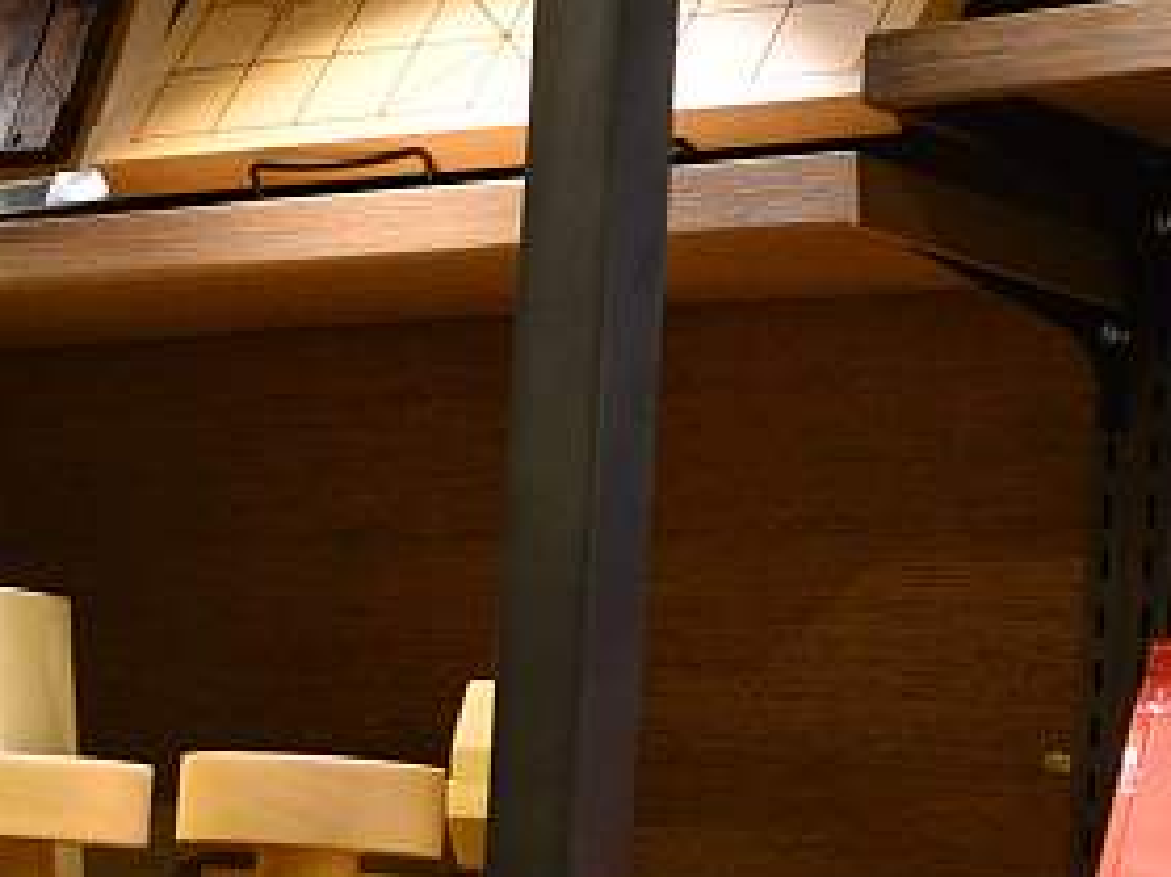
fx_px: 4058
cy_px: 864
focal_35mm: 120
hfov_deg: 14.8
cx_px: -776
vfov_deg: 12.2
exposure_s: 1/80
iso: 800
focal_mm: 29
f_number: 4.5
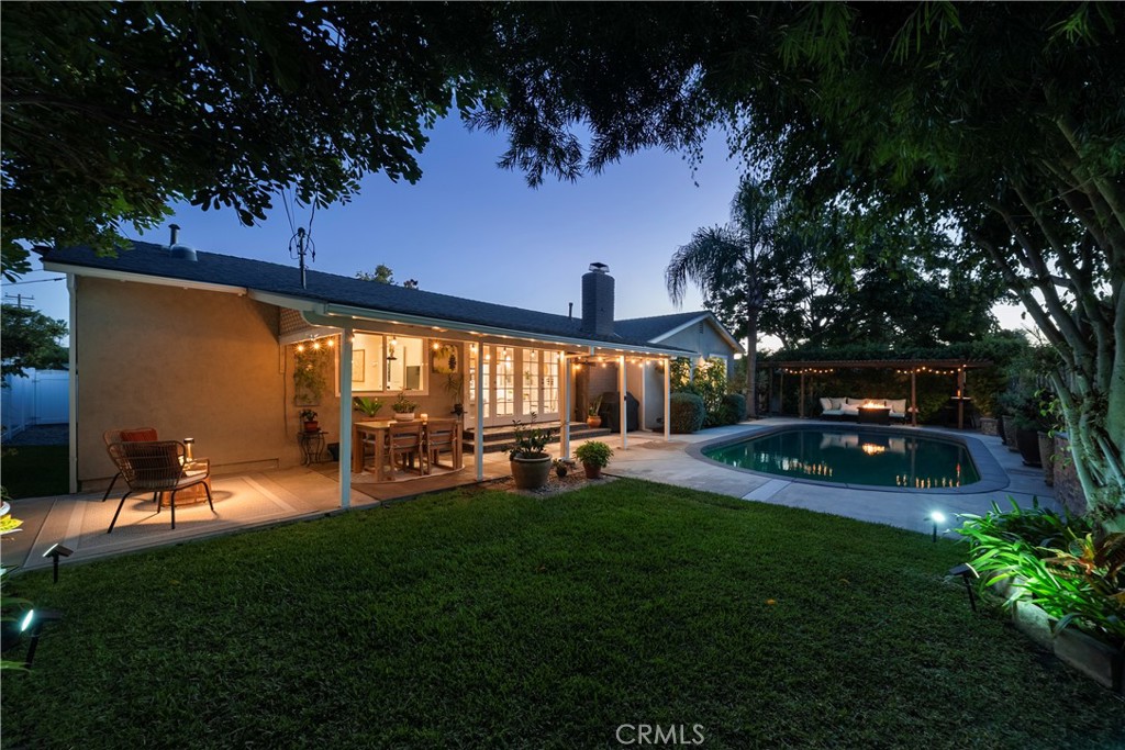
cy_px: 375
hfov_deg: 108.3
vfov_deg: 85.4
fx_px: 406
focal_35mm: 13
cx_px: 562
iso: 400
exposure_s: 1
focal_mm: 13
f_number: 9
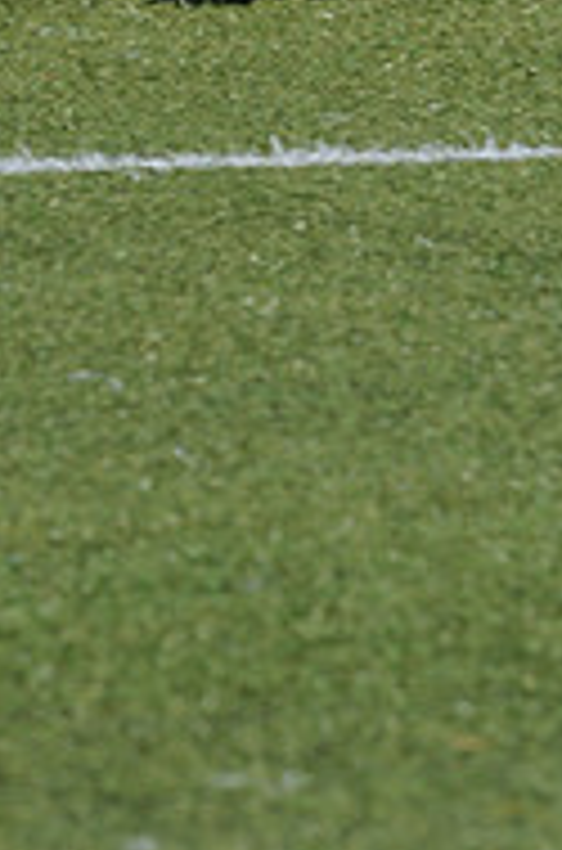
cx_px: -110
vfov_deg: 1.5
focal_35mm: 1382
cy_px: -400
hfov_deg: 1.0
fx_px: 32539
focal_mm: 300
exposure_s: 1/500
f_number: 10
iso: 200
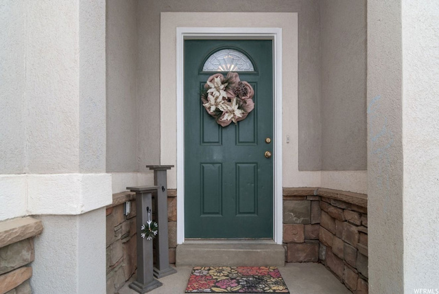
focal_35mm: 18
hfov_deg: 89.9
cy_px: 147
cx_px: 220
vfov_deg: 67.5
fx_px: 220
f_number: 5.6
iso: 100
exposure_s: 1/125
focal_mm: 12
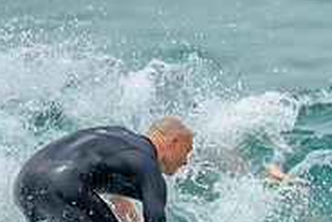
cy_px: 220
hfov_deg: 0.6
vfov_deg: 0.4
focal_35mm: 3448
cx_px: 250
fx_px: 31822
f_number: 6.3
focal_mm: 800
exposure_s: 1/2000
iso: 180
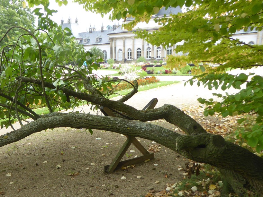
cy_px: 169
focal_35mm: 44
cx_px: 54
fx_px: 334
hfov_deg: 41.2
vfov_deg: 31.6
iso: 100
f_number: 3.3
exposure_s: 1/125
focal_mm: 4.3
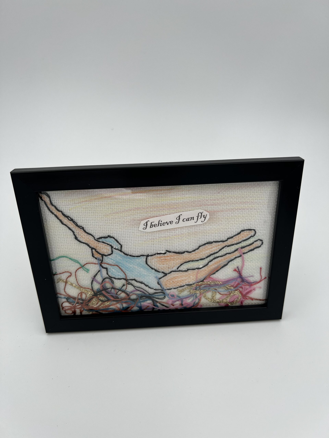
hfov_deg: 53.1
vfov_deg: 67.3
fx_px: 329
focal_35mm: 26
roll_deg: +3.2
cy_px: 219
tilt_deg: -38.2
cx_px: 164
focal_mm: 5.7
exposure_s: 1/1901
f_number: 1.5
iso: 50
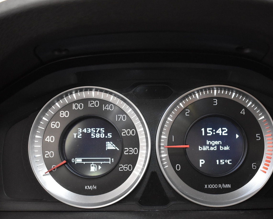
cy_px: 121
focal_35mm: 48
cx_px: 151
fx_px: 388
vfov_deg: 31.4
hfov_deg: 38.7
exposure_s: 1/30
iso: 3200
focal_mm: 24
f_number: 3.8
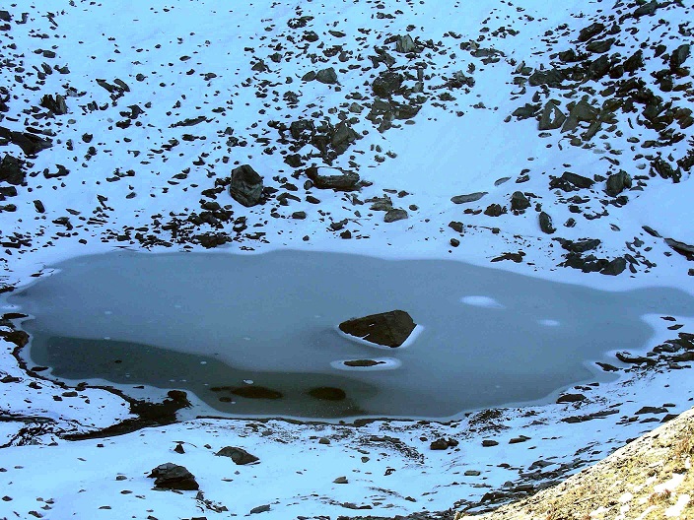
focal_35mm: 58
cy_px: 260
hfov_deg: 33.2
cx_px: 347
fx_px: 1163
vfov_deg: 25.2
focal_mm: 9.7
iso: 50
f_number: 4
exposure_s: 1/158
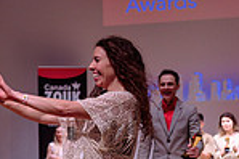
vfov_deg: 11.8
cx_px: 3
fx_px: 763
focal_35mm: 115
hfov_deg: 17.4
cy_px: 126
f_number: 3.2
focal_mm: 29.5
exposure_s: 1/200
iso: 1000
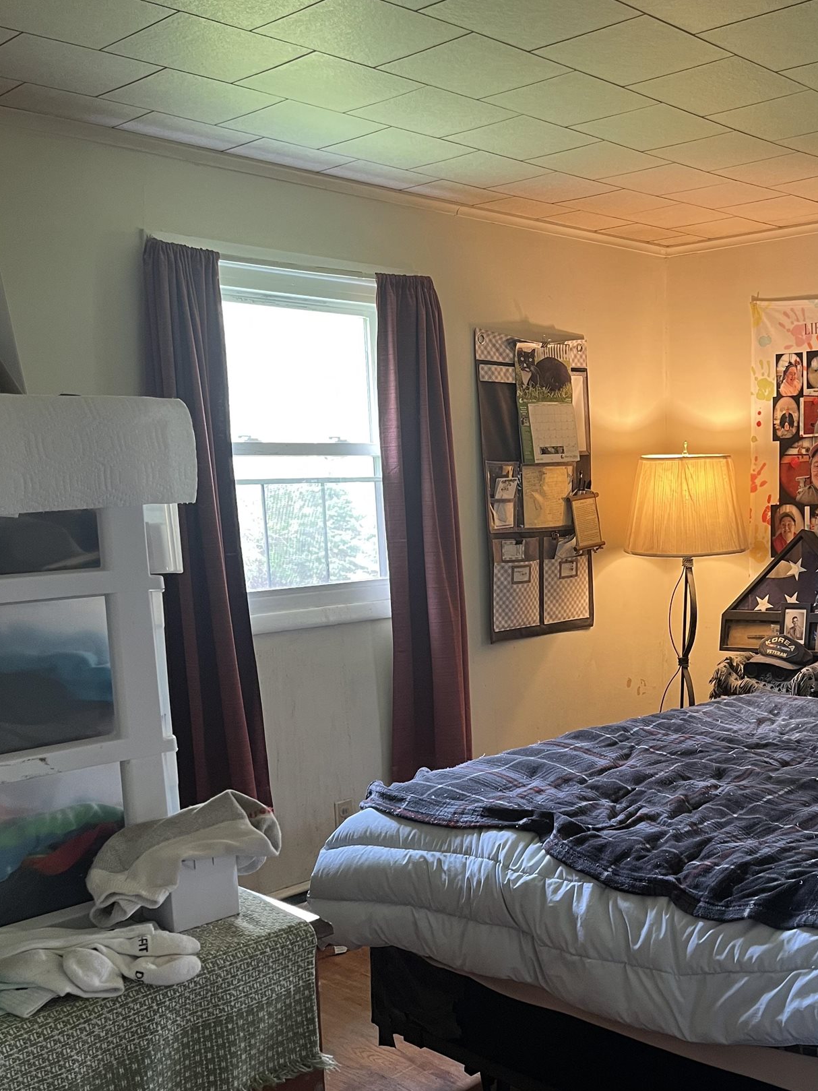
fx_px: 1166
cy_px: 710
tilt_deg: -10.9
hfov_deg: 38.0
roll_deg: +1.2
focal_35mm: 37
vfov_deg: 49.4
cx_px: 577
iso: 200
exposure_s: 1/60
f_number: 1.6
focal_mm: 5.1
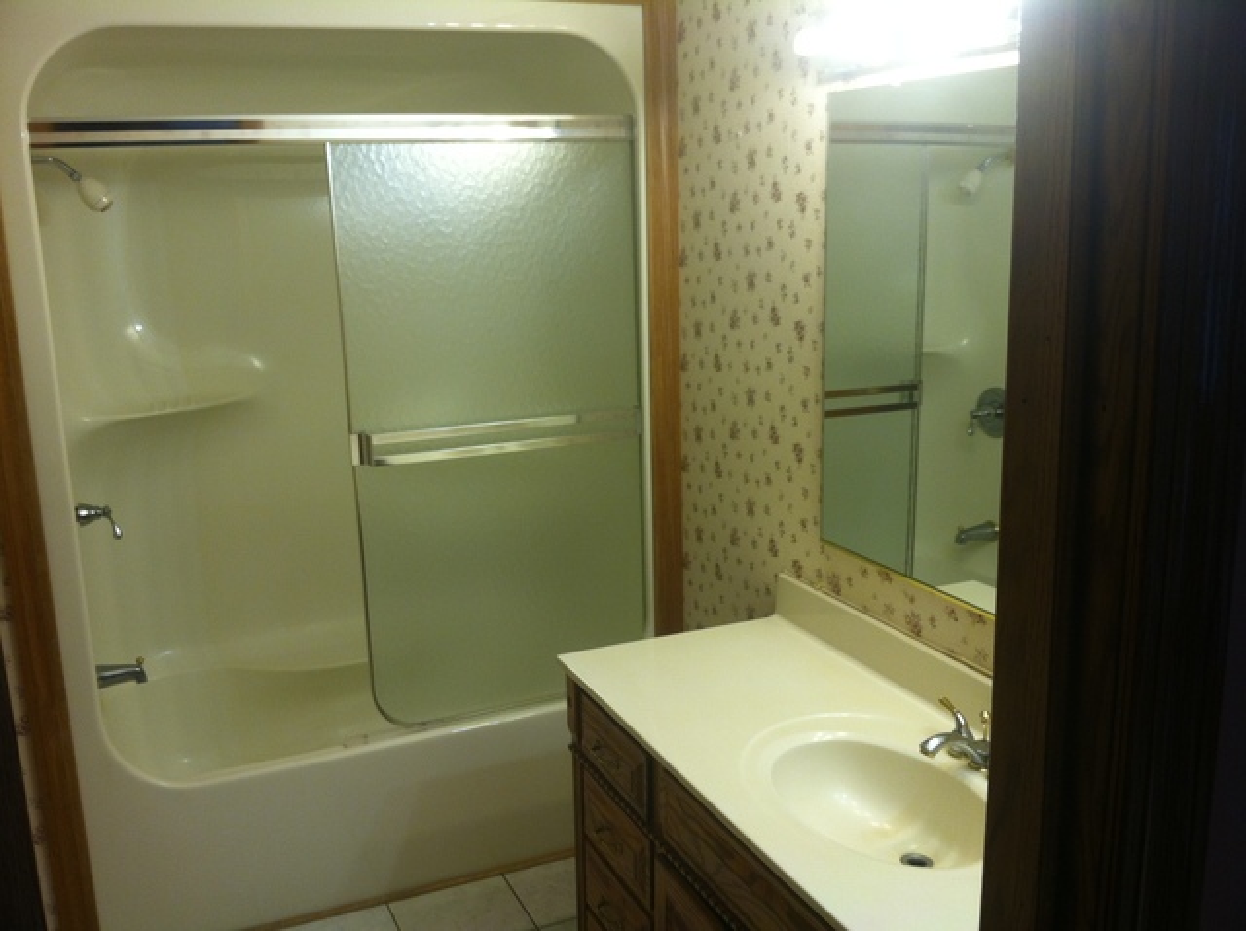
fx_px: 1258
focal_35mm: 35
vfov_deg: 40.6
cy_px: 466
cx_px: 623
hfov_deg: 52.7
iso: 80
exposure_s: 1/17
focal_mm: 3.85
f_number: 2.8
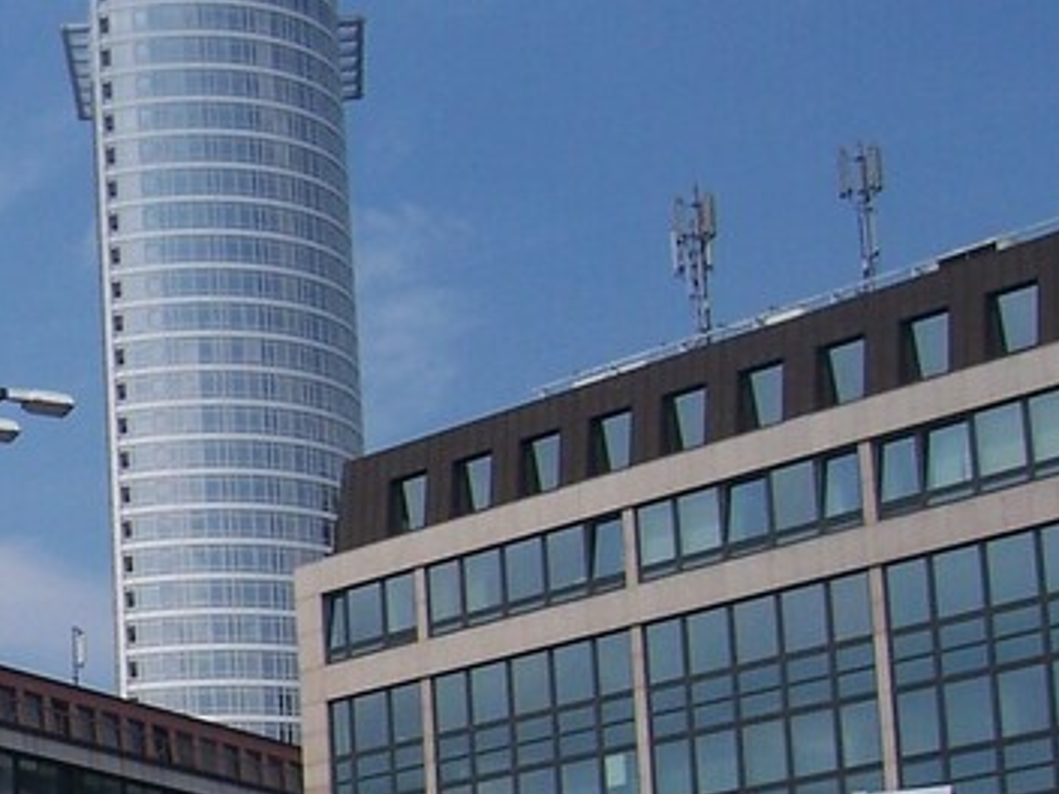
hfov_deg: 16.5
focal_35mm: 109
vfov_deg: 13.5
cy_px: 674
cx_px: -522
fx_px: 3335
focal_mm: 6.2
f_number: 4.5
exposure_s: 1/1000
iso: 80
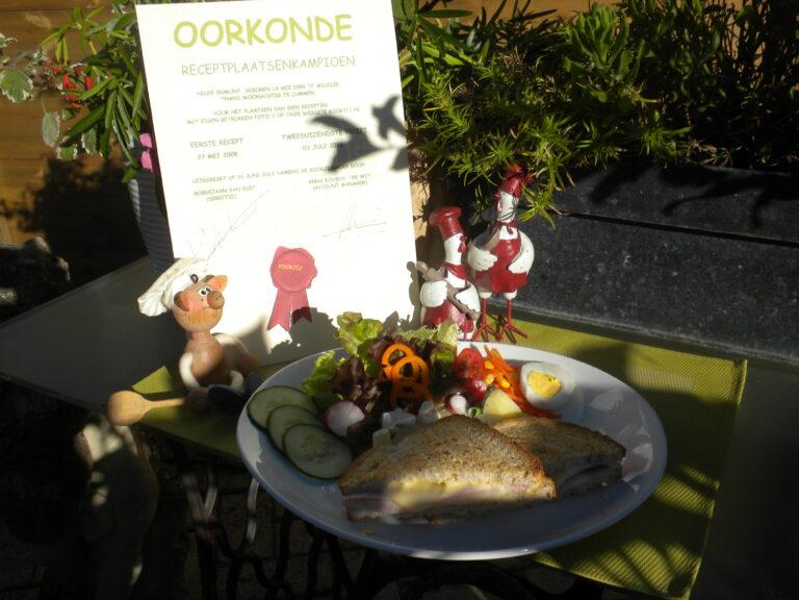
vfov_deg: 38.7
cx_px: 400
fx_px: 854
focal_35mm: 37
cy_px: 300
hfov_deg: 50.1
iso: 64
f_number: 10
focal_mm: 6.6
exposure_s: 1/162
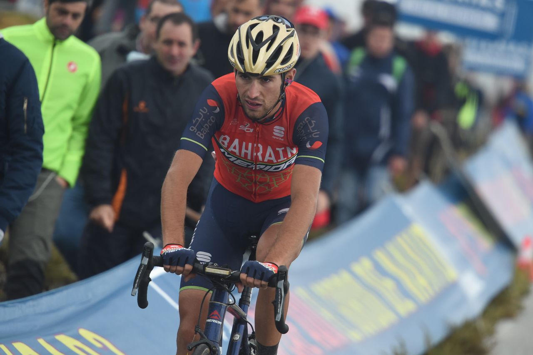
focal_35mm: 380
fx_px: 5621
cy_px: 178
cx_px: 266
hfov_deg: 5.4
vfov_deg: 3.6
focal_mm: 380
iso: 2000
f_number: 5.6
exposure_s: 1/1000
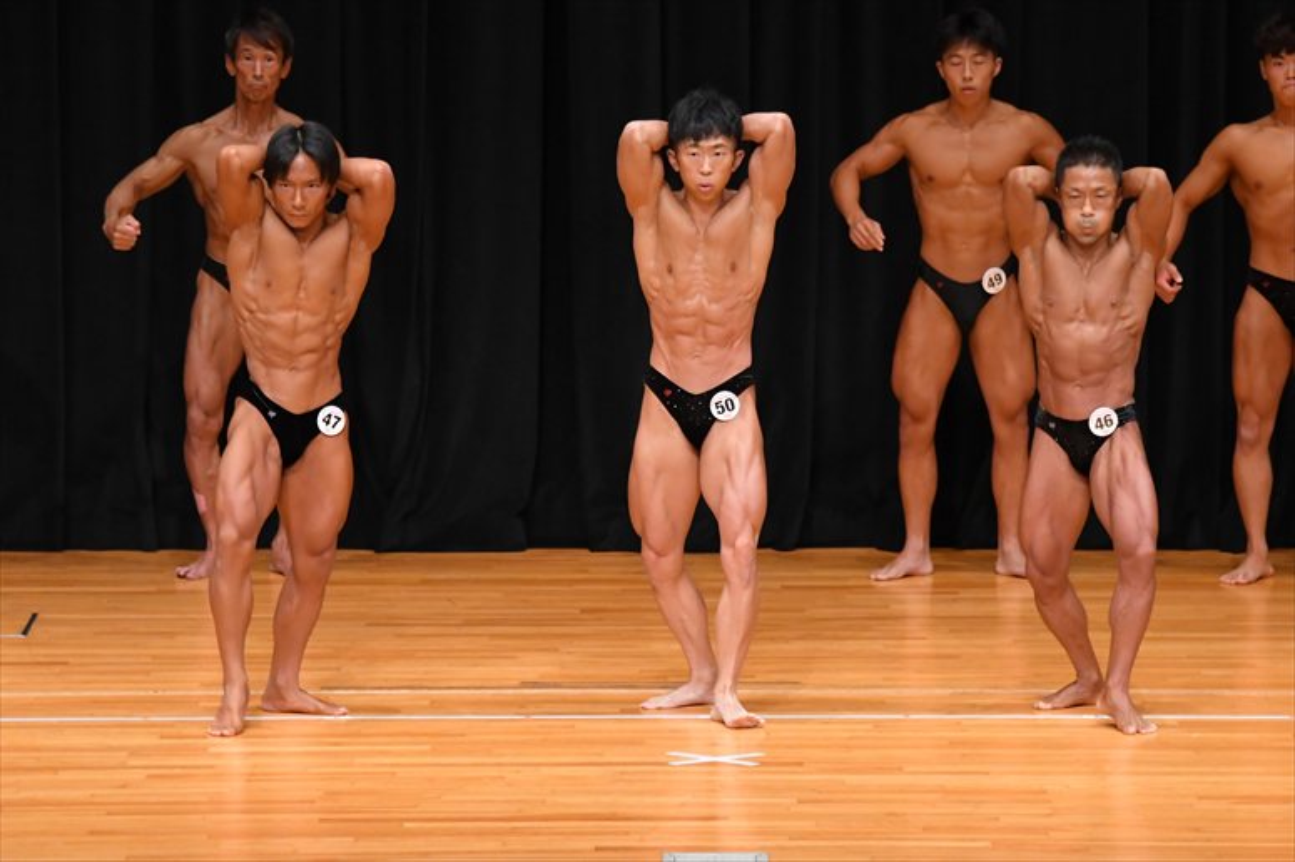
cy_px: 431
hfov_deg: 8.1
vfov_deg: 5.4
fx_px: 9169
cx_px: 648
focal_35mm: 255
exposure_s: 1/400
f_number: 5.6
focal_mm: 170
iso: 4000
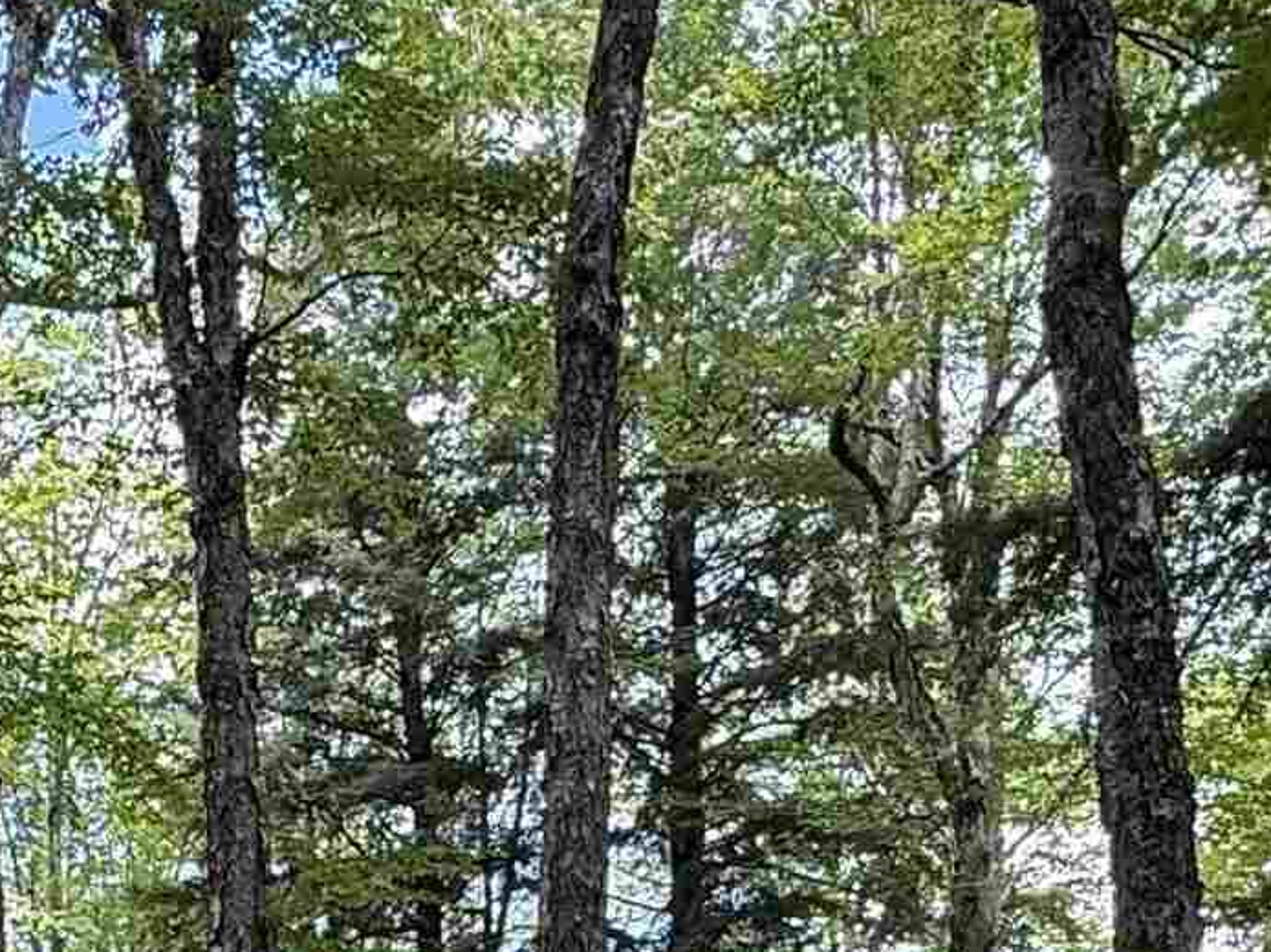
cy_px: 1298
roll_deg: +0.6
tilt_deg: +5.6
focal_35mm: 62
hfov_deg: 29.9
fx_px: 2276
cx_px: 134
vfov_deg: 21.1
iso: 125
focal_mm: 2.22
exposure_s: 1/99
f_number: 2.2
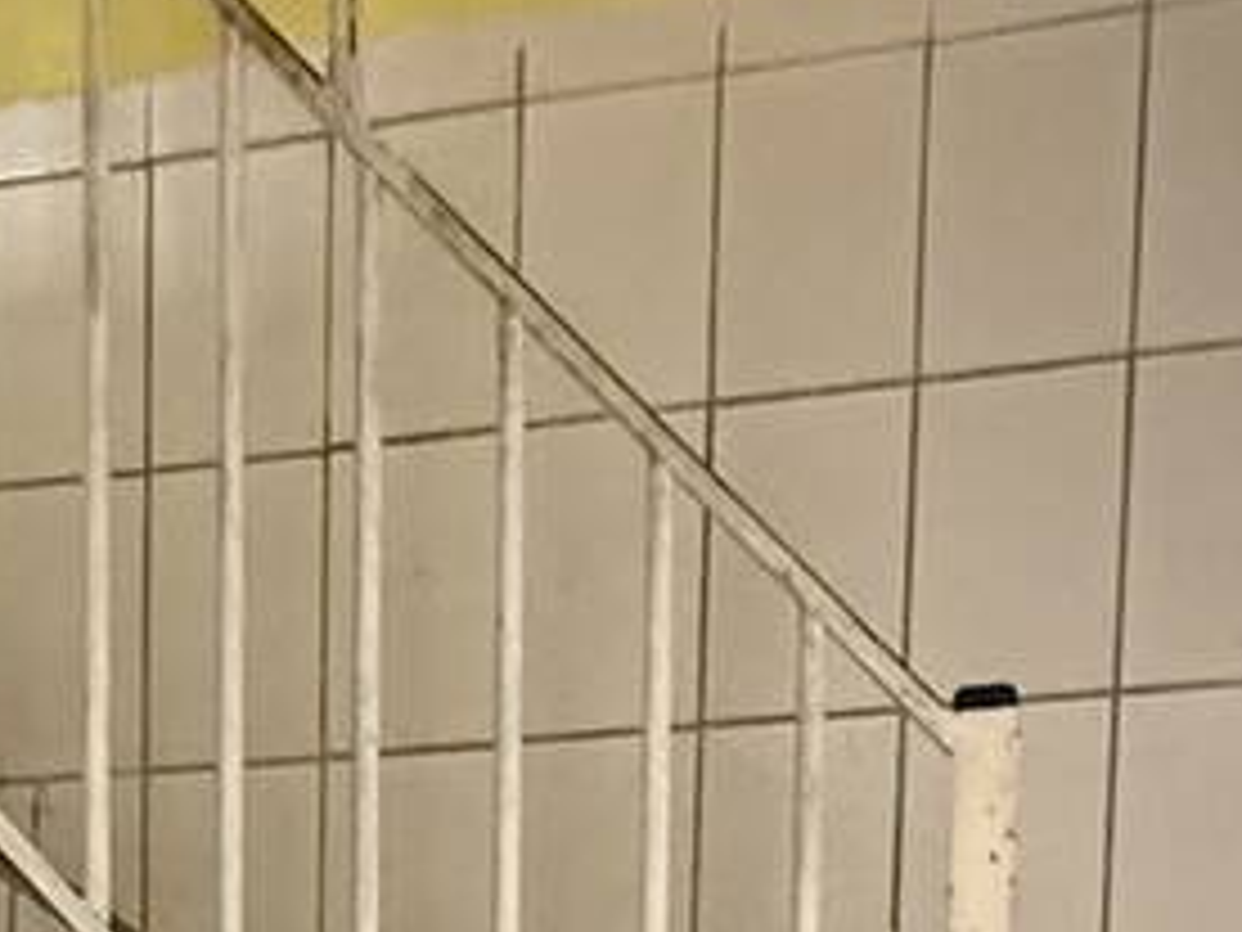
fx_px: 2619
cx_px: 306
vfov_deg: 16.1
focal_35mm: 73
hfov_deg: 26.3
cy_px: 1819
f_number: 2.2
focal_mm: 2.22
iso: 1000
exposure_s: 1/60
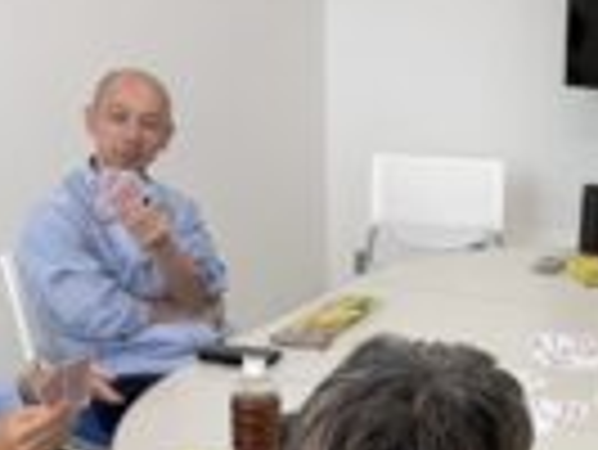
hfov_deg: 25.7
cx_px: 589
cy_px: 356
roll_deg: -2.6
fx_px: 1245
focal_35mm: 72
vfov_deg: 20.3
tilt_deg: -18.5
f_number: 1.78
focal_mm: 6.76
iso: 64
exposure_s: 1/171
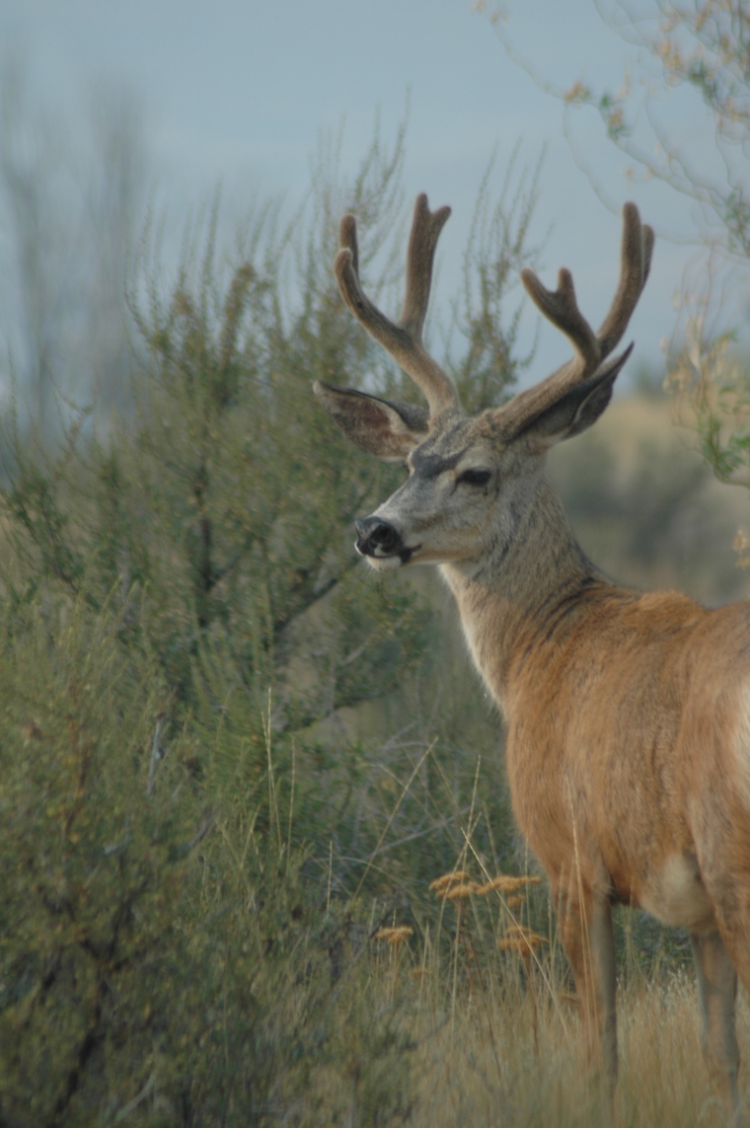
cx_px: 375
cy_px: 564
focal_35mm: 405
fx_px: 12678
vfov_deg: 5.1
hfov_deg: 3.4
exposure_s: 1/250
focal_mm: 270
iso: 200
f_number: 5.6
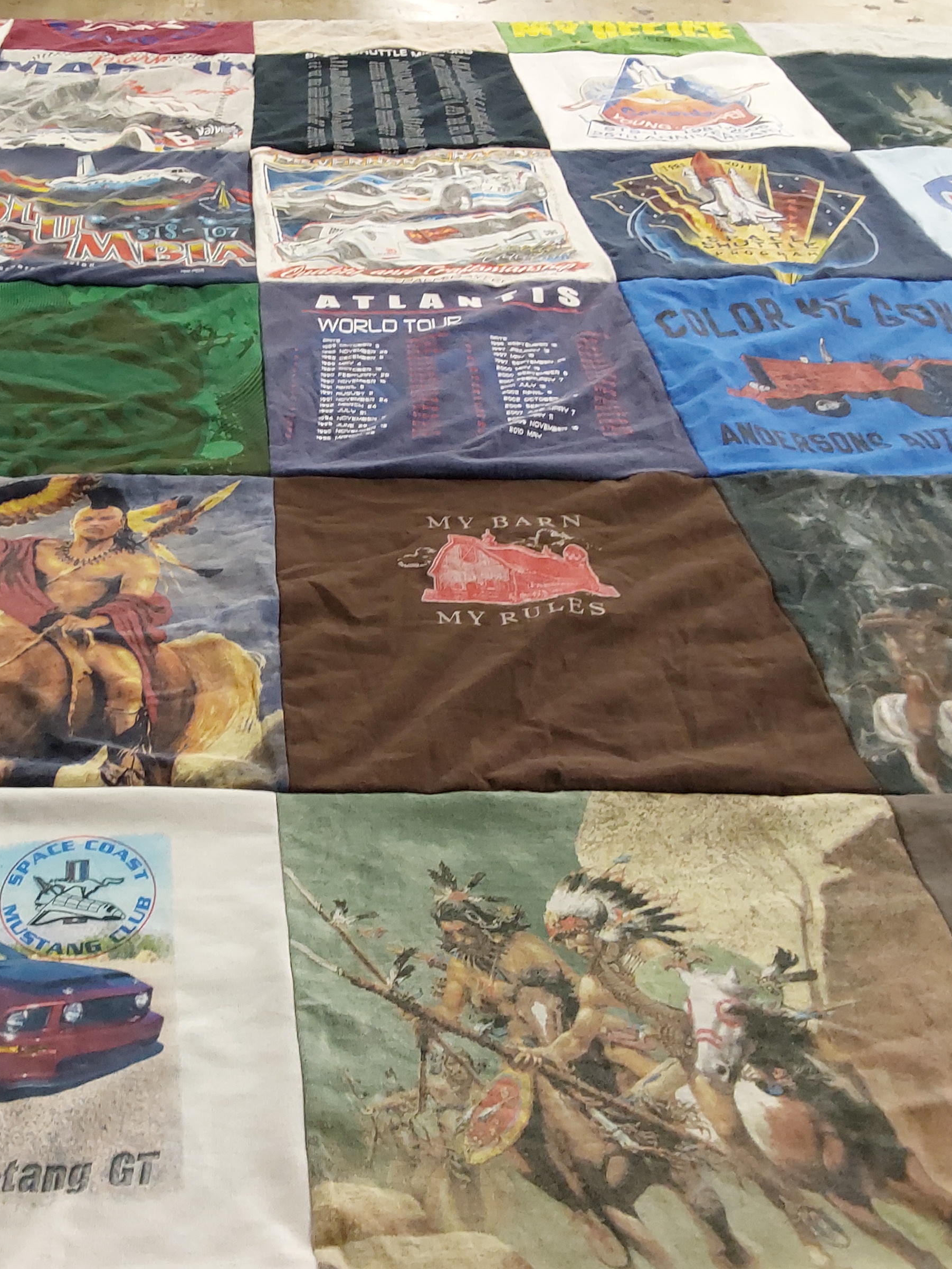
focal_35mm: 38
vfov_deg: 49.0
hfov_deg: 36.6
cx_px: 212
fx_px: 1393
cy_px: 640
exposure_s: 1/60
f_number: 1.9
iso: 160
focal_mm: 2.91
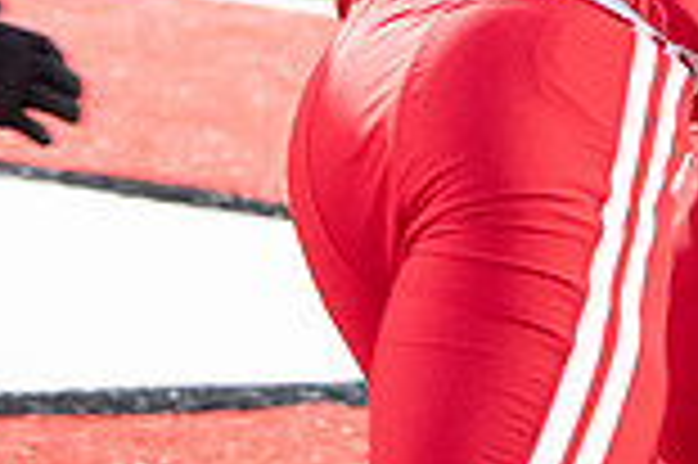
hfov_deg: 5.2
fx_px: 7631
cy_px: -345
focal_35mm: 394
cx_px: 693
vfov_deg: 3.5
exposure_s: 1/160
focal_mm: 105
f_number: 5.6
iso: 8000
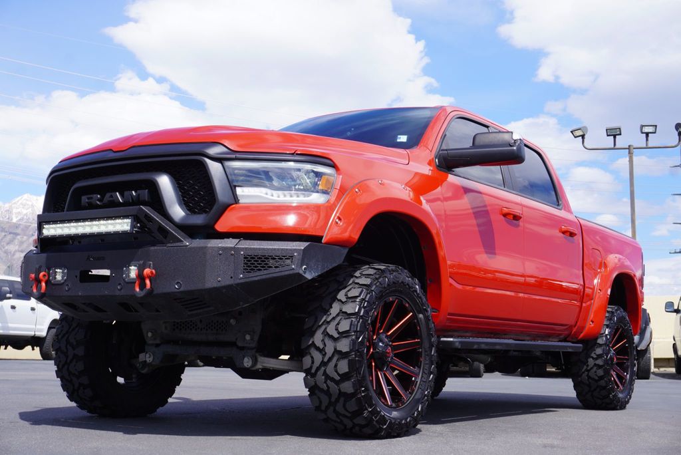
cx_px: 340
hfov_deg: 42.3
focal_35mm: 46
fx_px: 880
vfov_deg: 29.0
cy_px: 228
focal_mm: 31
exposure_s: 1/125
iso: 100
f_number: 10
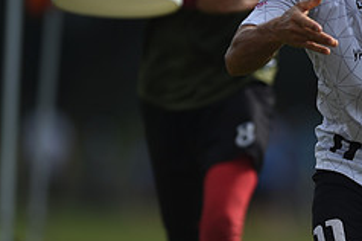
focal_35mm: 976
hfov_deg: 2.1
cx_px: 406
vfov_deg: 1.4
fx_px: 9801
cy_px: 81
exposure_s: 1/2500
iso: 100
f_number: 2.8
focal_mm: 400
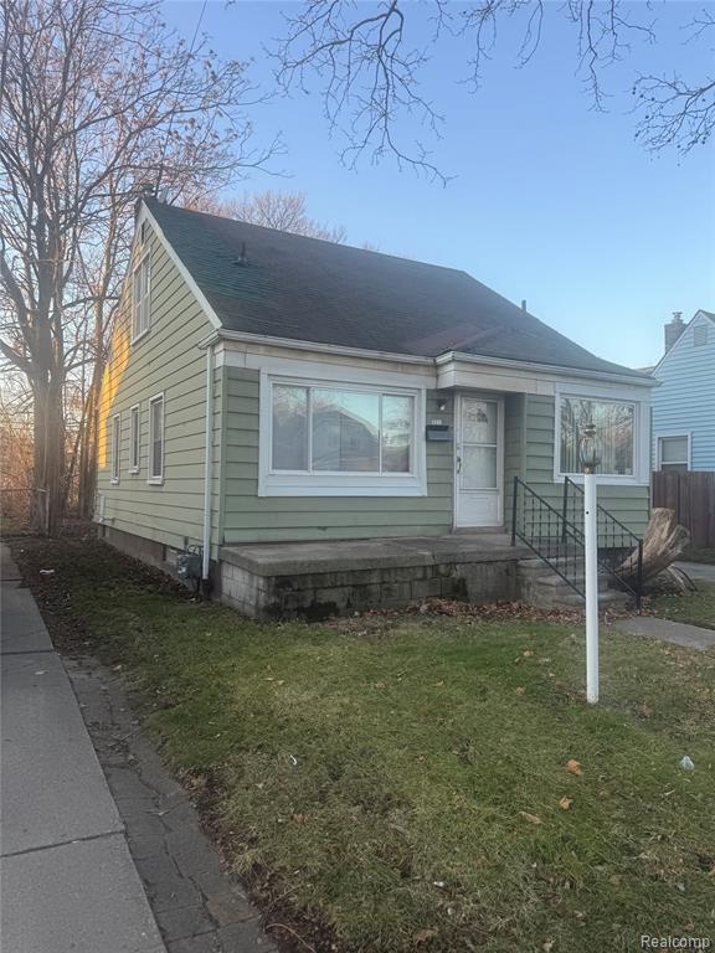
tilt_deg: +1.6
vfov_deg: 71.6
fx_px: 661
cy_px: 476
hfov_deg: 56.8
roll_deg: -0.1
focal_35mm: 24
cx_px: 358
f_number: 1.78
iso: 80
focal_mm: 6.76
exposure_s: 1/414
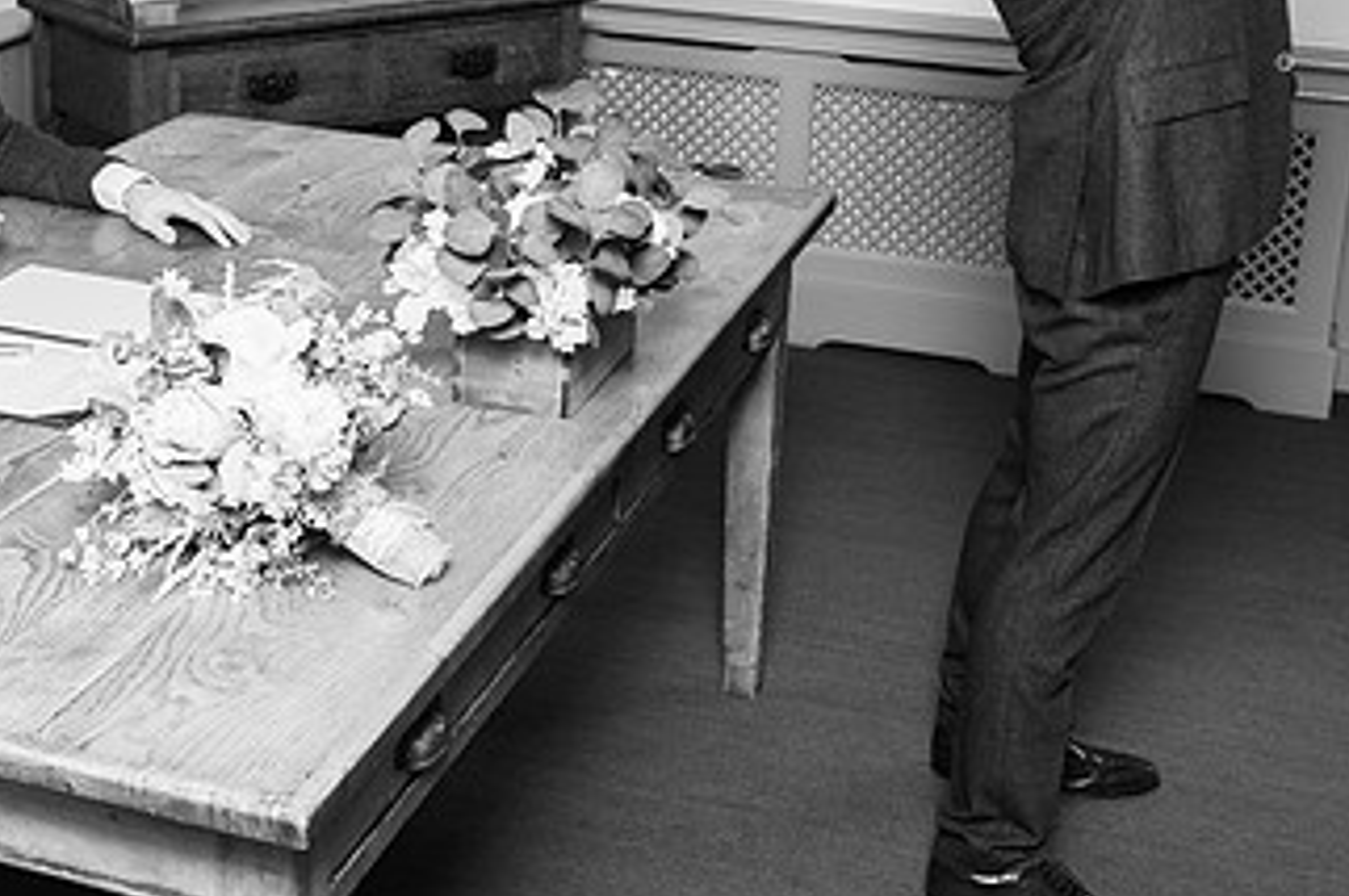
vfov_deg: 21.3
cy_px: 188
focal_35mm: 63
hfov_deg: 31.5
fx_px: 2358
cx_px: 390
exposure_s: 1/80
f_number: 4
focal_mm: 35
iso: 320
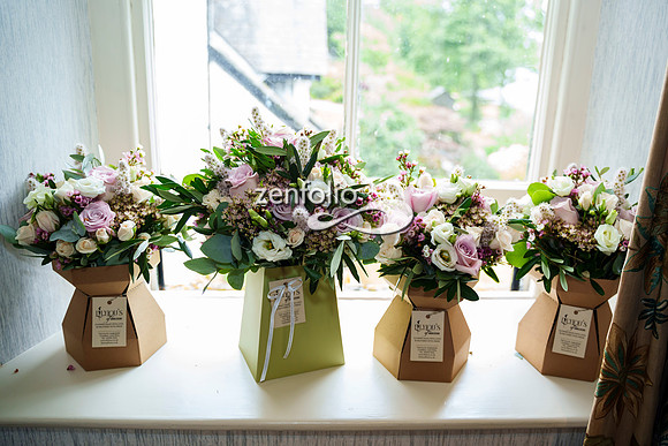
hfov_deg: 62.9
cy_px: 232
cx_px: 347
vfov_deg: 44.4
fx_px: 546
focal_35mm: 29
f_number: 2.8
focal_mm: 28
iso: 800
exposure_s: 1/250
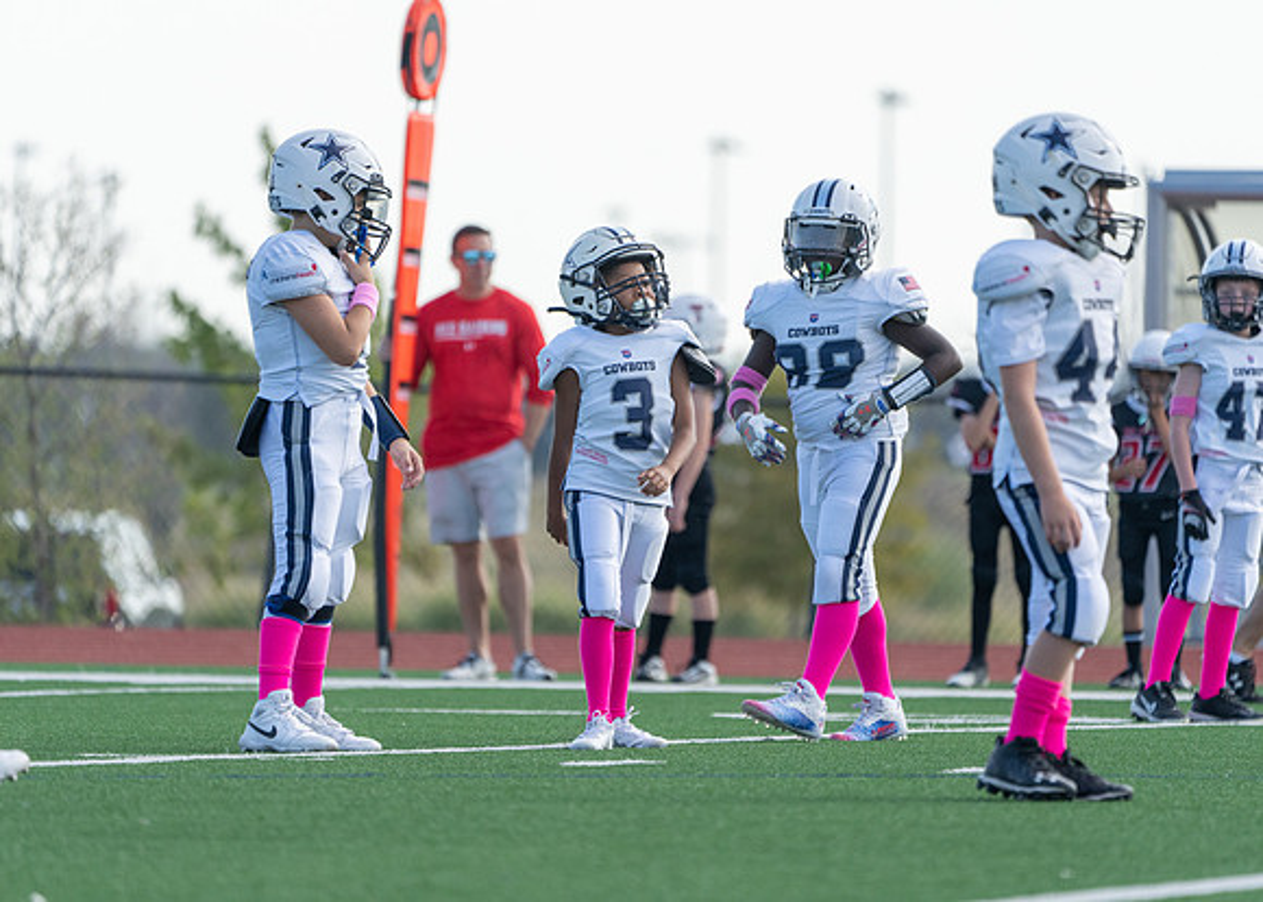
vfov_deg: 3.4
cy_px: 451
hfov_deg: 4.8
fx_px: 15031
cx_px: 632
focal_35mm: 419
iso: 500
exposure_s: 1/1250
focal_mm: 400
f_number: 5.6
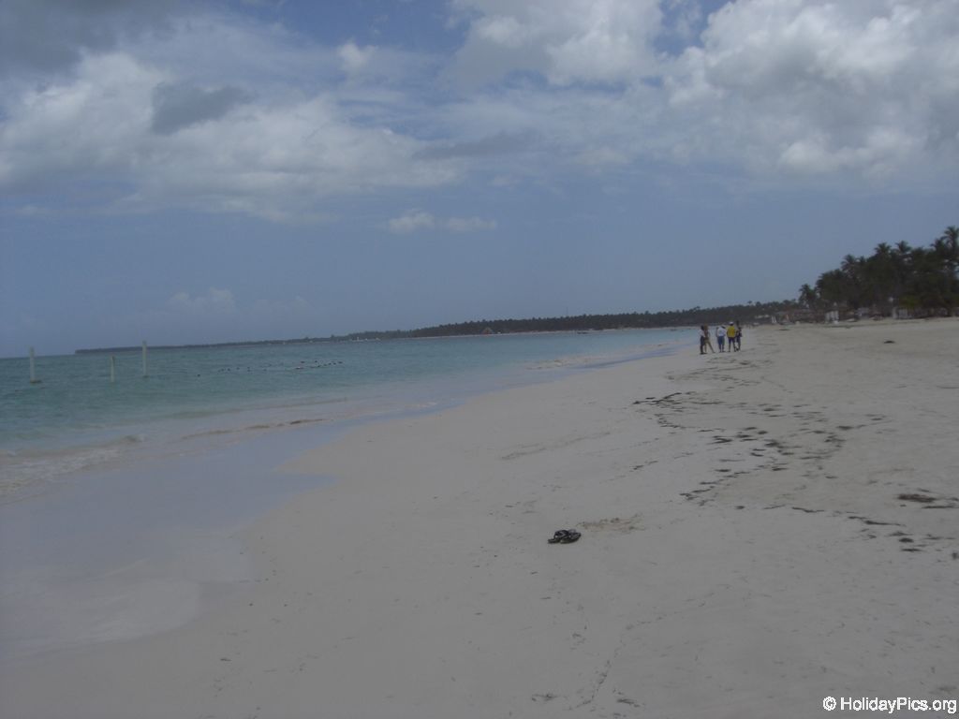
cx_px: 480
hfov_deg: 49.0
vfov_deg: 37.7
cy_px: 360
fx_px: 1053
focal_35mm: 38
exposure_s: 1/400
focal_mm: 6.2
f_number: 8
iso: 64
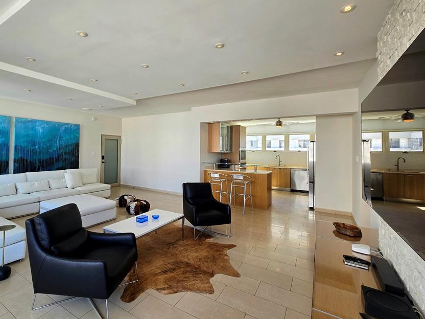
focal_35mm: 16
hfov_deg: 93.8
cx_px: 180
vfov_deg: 77.9
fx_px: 196
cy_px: 145
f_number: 2.2
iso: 64
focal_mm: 2.2
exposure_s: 1/120
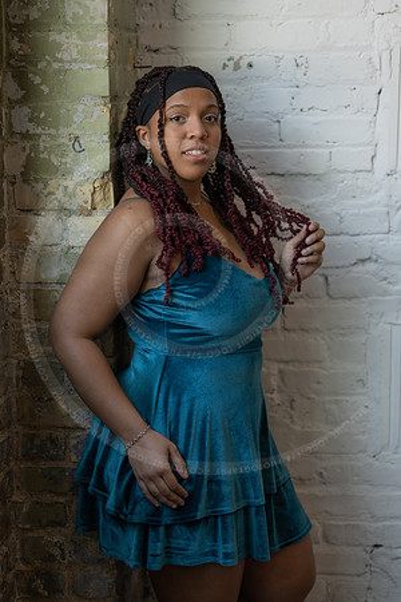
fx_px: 1420
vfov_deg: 23.9
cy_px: 301
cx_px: 200
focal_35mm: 85
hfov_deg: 16.1
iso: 320
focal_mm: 85
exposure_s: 1/200
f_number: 1.8
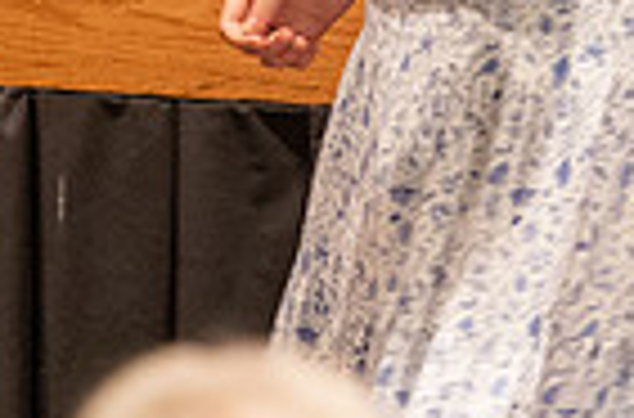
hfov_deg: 2.1
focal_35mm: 992
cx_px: 223
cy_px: -42
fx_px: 17412
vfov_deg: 1.4
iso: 2500
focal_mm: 175
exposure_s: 1/80
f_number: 2.8
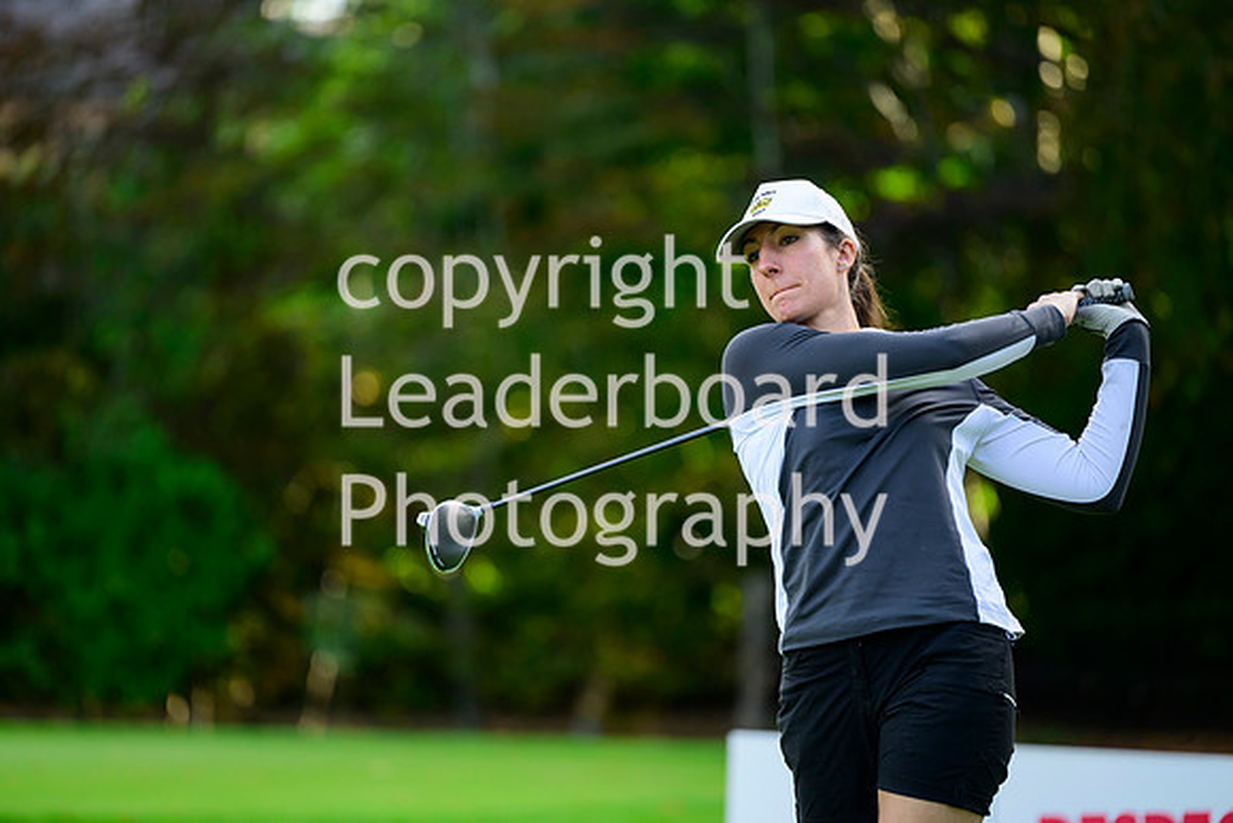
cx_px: 616
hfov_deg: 10.3
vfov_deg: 6.9
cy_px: 412
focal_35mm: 200
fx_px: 6851
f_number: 2.8
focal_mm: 200
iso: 1250
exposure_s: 1/2000
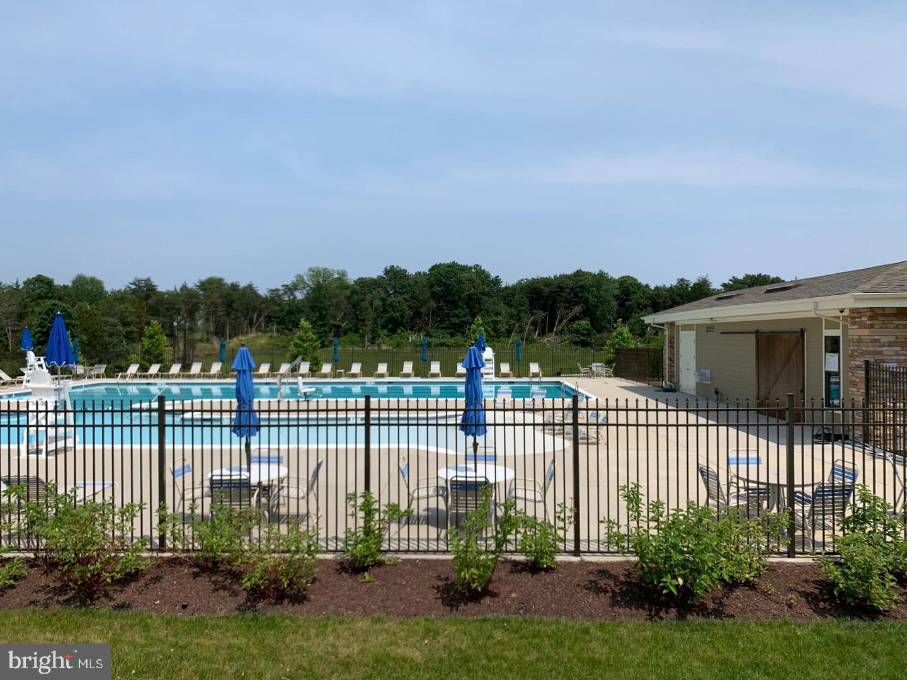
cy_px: 340
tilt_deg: +0.2
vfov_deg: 53.1
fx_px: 681
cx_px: 454
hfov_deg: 67.3
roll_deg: +0.0
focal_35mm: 26
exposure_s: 1/5405
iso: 25
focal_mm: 4.25
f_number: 1.8
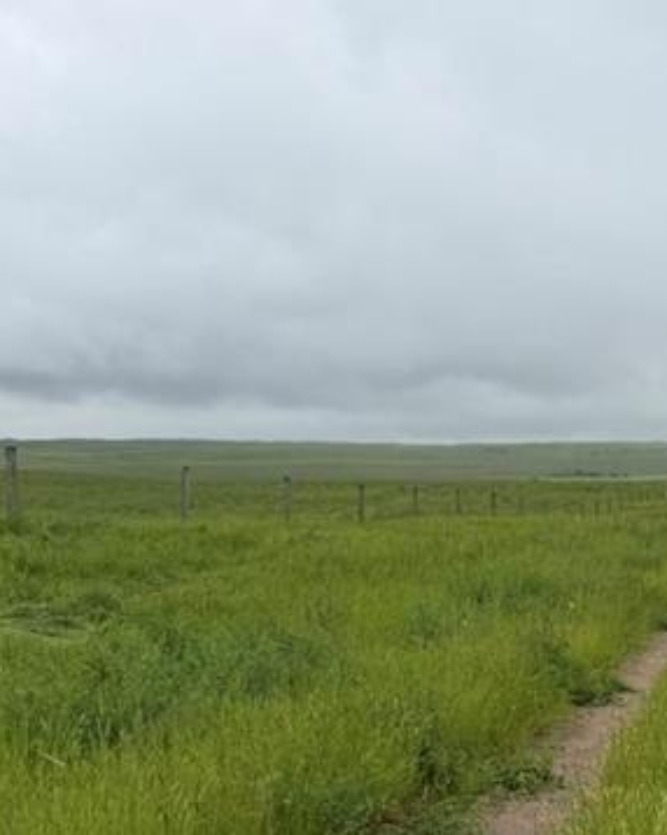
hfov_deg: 21.8
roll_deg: +0.1
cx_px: 702
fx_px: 1655
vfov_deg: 27.8
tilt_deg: -6.9
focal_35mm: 67
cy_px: 653
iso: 80
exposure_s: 1/3145
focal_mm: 6.76
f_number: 1.78
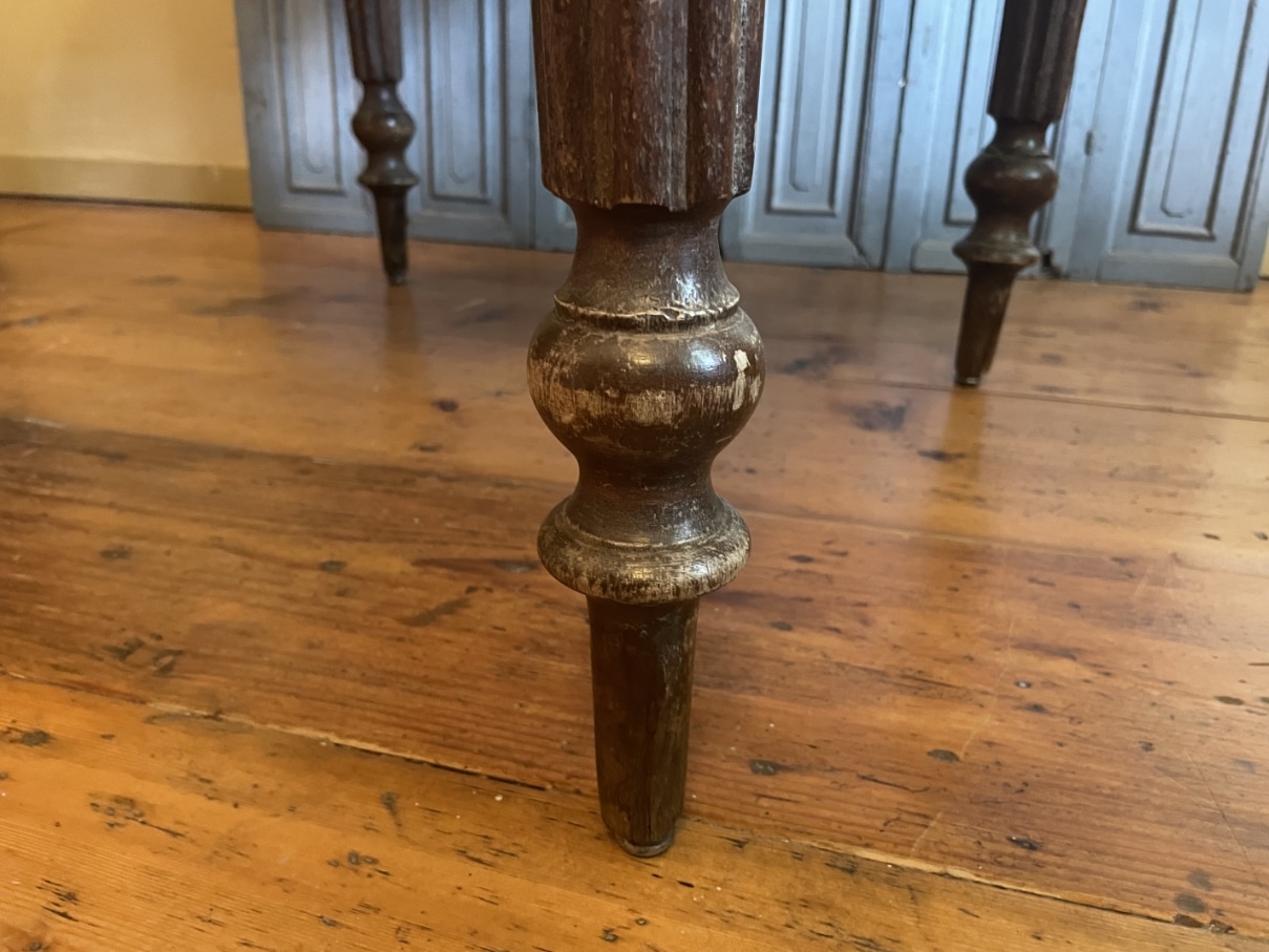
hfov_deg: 67.3
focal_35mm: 26
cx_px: 634
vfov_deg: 53.1
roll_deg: -0.9
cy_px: 476
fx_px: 953
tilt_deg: -23.4
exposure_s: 1/25
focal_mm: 4.2
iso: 640
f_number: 1.6
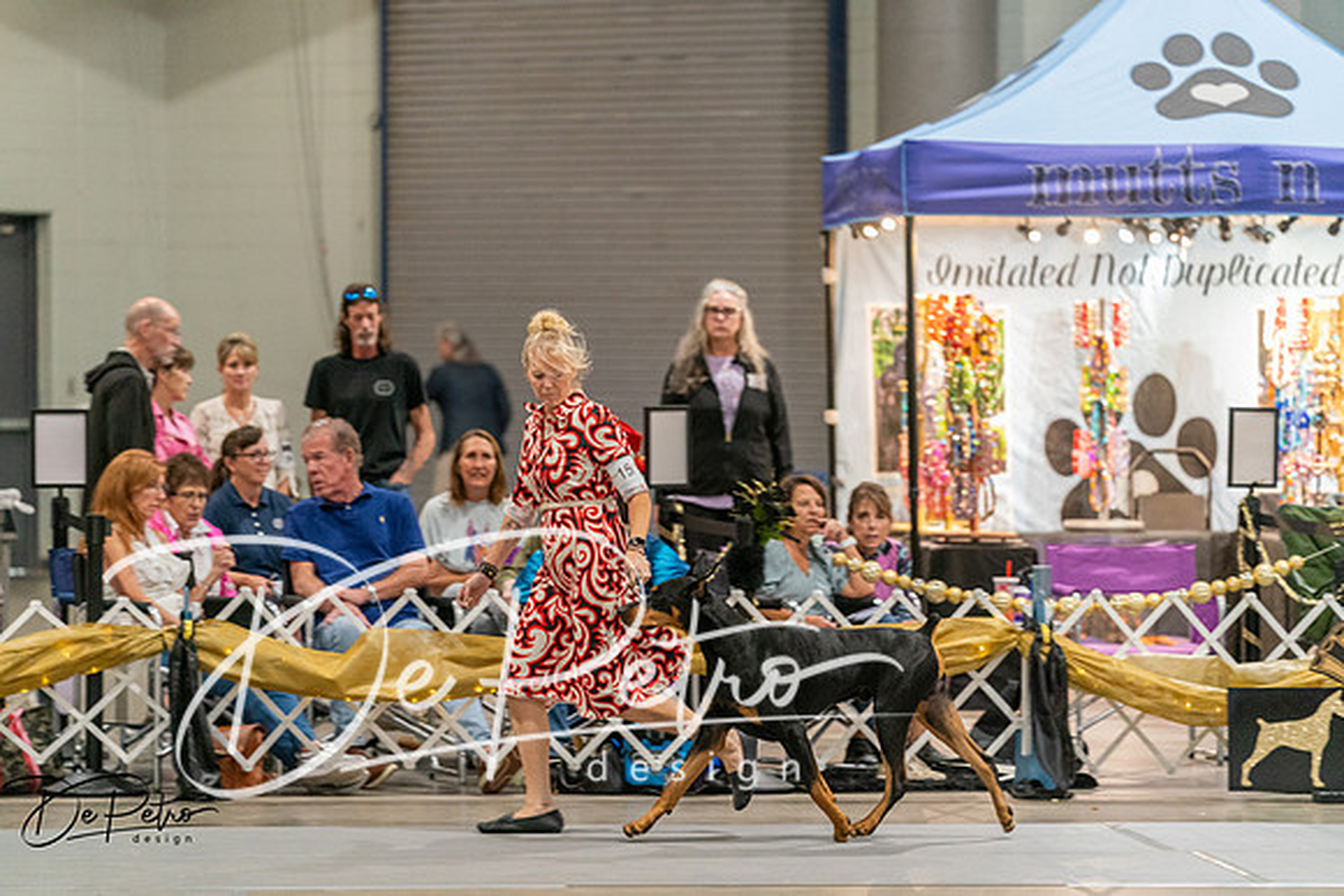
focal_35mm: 179
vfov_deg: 7.7
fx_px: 6684
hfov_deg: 11.5
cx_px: 672
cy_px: 448
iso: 4000
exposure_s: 1/250
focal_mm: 179
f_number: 2.8
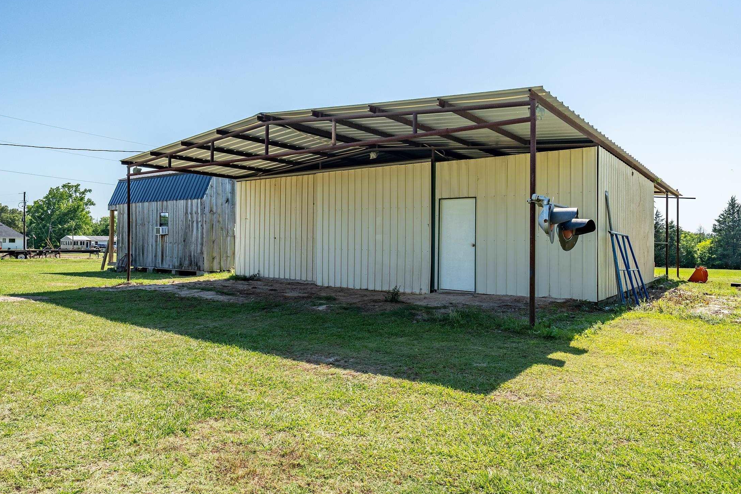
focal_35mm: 24
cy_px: 240
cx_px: 366
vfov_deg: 53.1
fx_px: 494
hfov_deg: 73.7
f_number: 8
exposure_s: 1/4000
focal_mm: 21
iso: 800
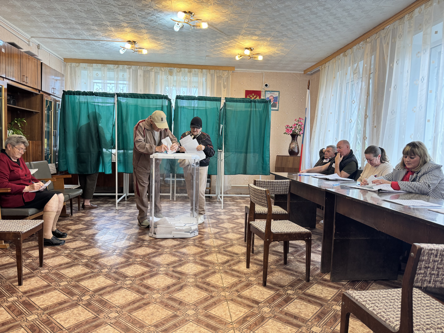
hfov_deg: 71.6
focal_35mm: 24
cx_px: 222
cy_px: 166
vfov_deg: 56.8
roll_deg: -1.4
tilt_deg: -4.0
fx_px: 308
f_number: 1.78
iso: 160
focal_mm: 6.76
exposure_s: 1/50
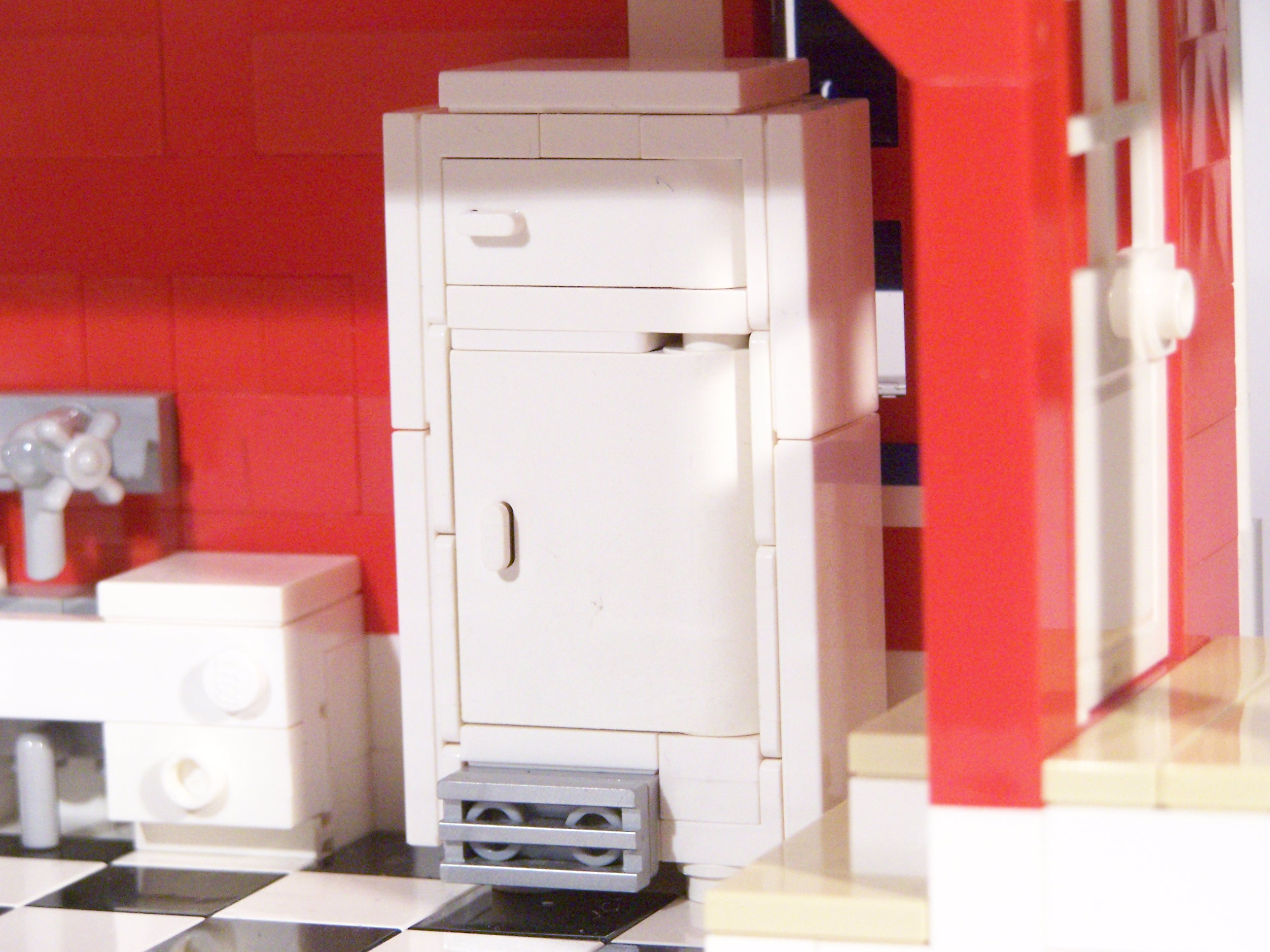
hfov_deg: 15.4
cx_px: 635
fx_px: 4696
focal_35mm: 128
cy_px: 476
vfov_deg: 11.6
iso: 400
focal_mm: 21.2
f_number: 3.6
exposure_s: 1/15
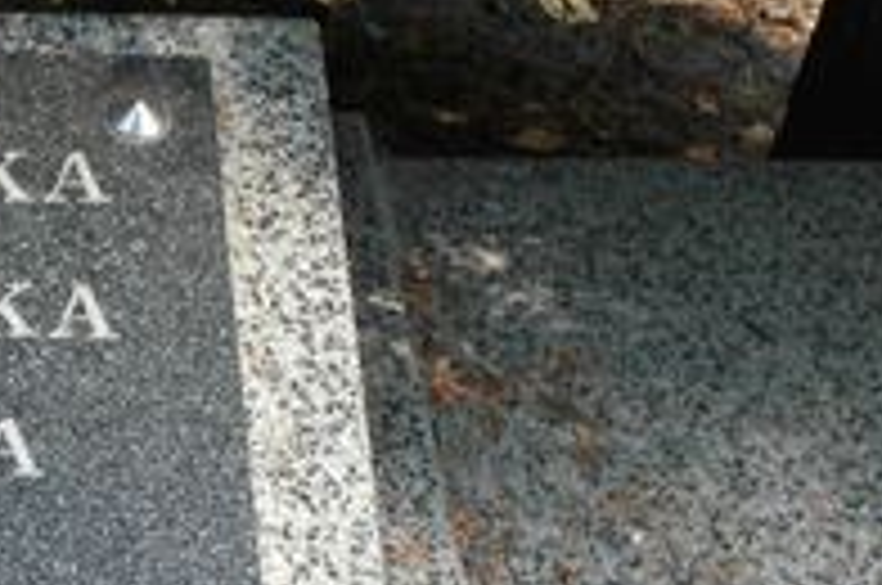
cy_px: 490
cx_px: -504
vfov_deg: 9.5
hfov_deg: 13.4
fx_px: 3498
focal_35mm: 143
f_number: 3.8
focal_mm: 9.1
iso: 80
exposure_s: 1/125
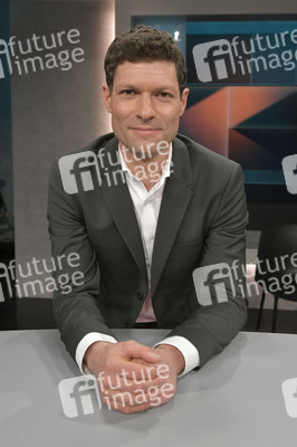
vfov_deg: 58.8
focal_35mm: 32
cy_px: 224
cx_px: 148
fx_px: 397
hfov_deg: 41.0
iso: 2500
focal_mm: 32
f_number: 6.3
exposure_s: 1/200
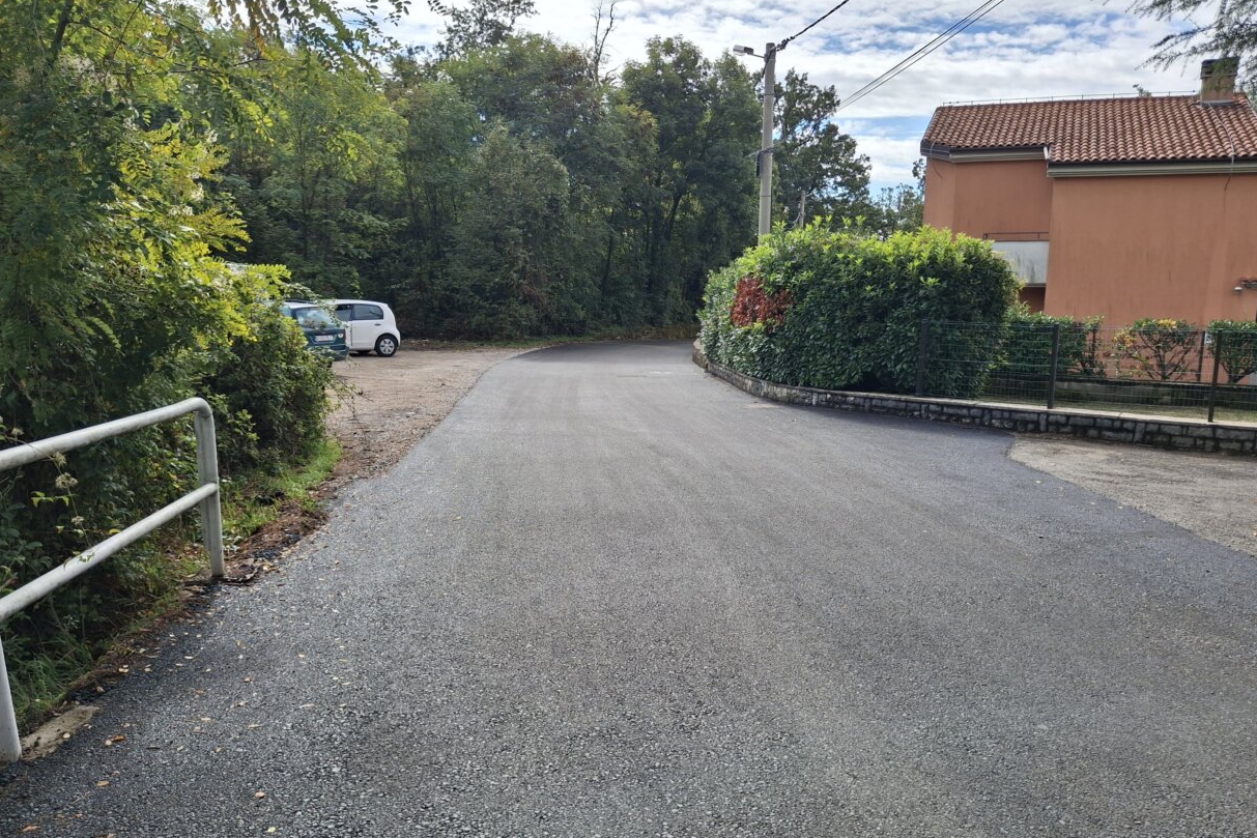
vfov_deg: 47.9
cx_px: 640
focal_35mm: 27
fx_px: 943
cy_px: 446
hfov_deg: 67.4
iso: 32
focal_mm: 4.69
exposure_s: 1/1938
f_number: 1.8
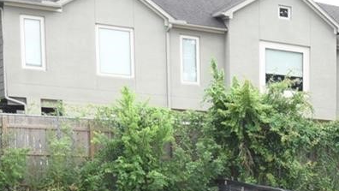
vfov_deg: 12.5
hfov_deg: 18.9
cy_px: 295
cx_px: 574
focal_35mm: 92
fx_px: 827
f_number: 4.5
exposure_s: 1/80
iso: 100
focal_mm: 17
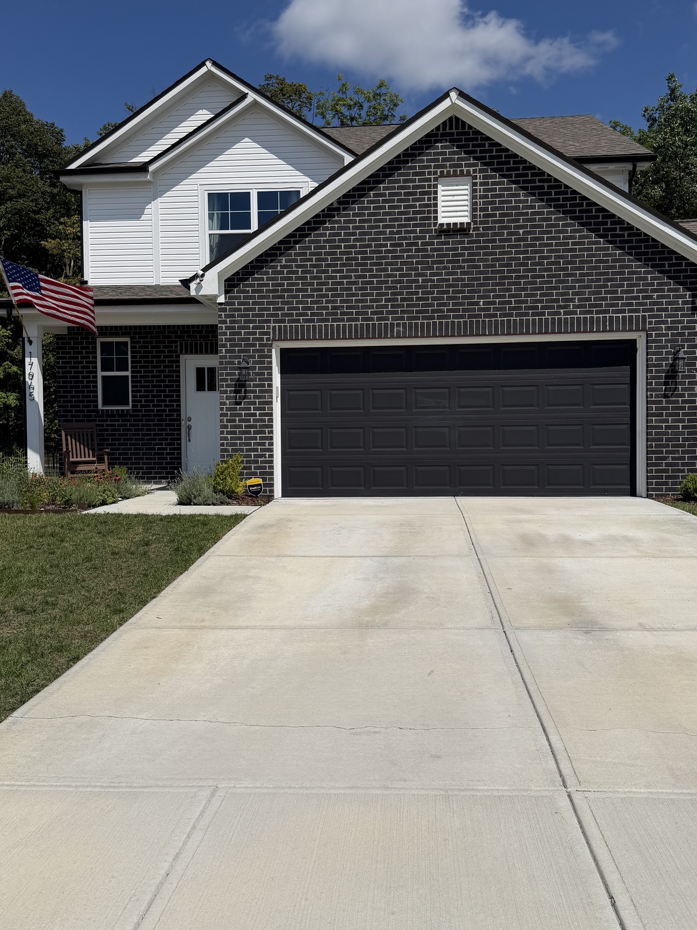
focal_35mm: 31
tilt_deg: -1.5
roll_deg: +0.9
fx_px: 832
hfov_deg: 45.4
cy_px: 455
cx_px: 346
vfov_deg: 58.3
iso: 80
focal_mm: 6.76
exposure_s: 1/11905
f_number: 1.78
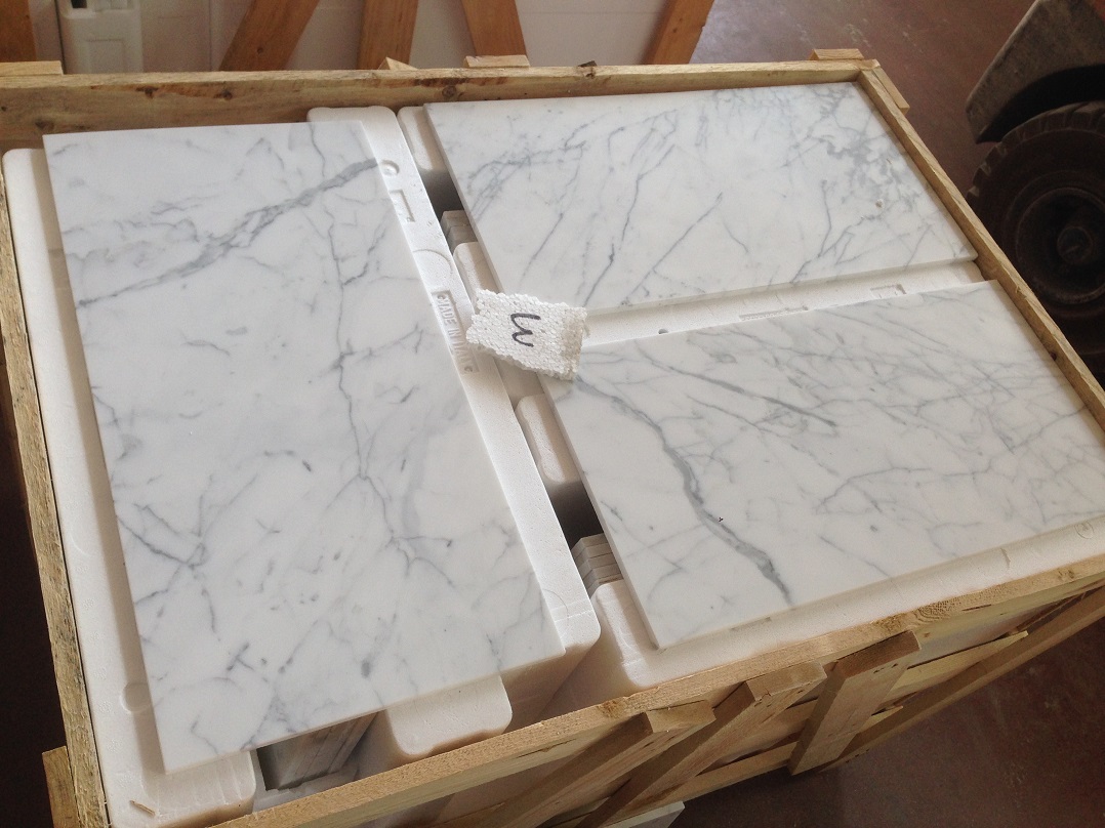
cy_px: 414
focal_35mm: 33
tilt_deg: -53.0
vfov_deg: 42.9
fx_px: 1053
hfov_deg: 55.4
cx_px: 552
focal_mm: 4.12
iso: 64
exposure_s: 1/120
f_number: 2.4
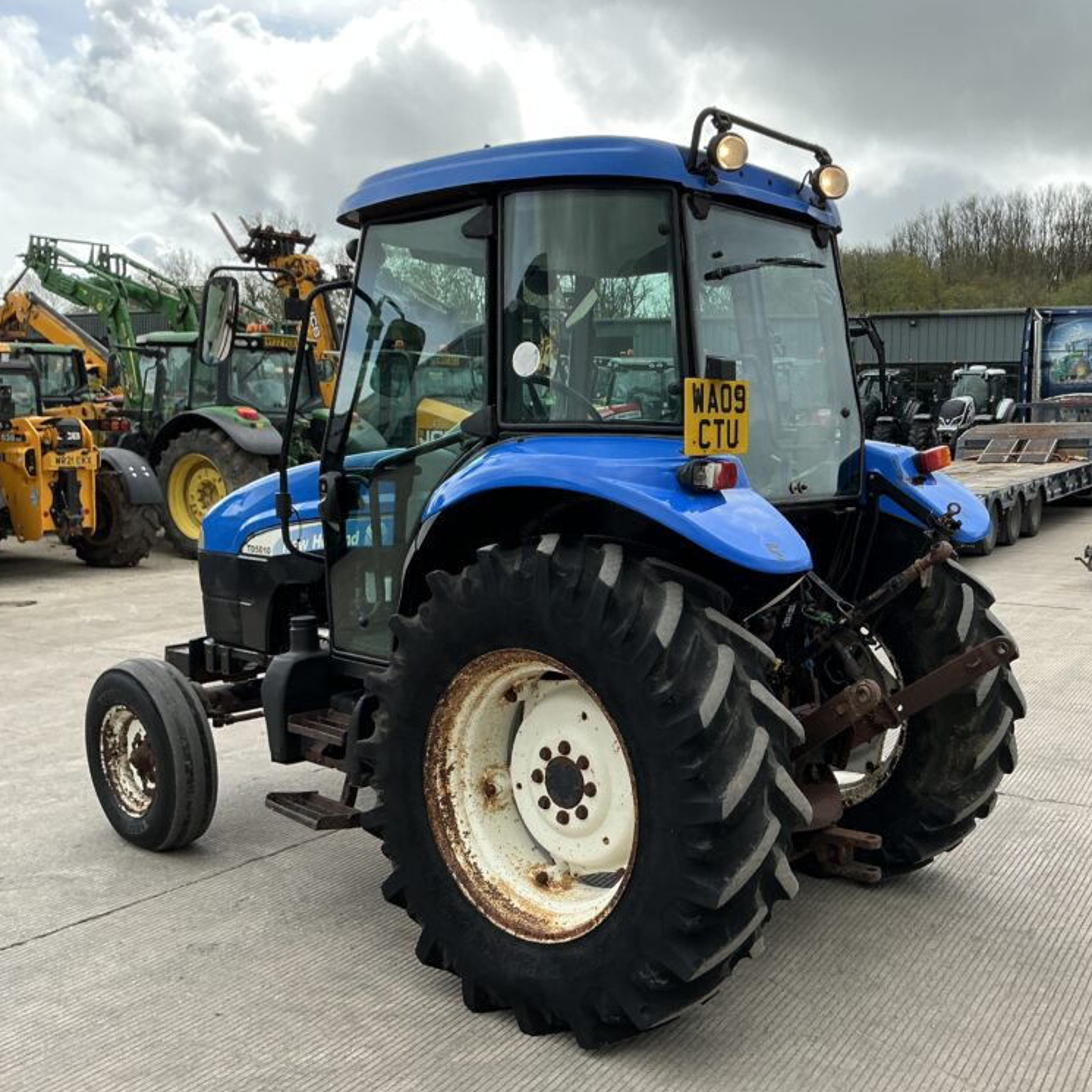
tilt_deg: -2.8
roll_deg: -2.0
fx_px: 1213
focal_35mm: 34
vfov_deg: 48.4
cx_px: 704
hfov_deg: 47.9
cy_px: 560
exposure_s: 1/816
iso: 25
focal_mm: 3
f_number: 1.8
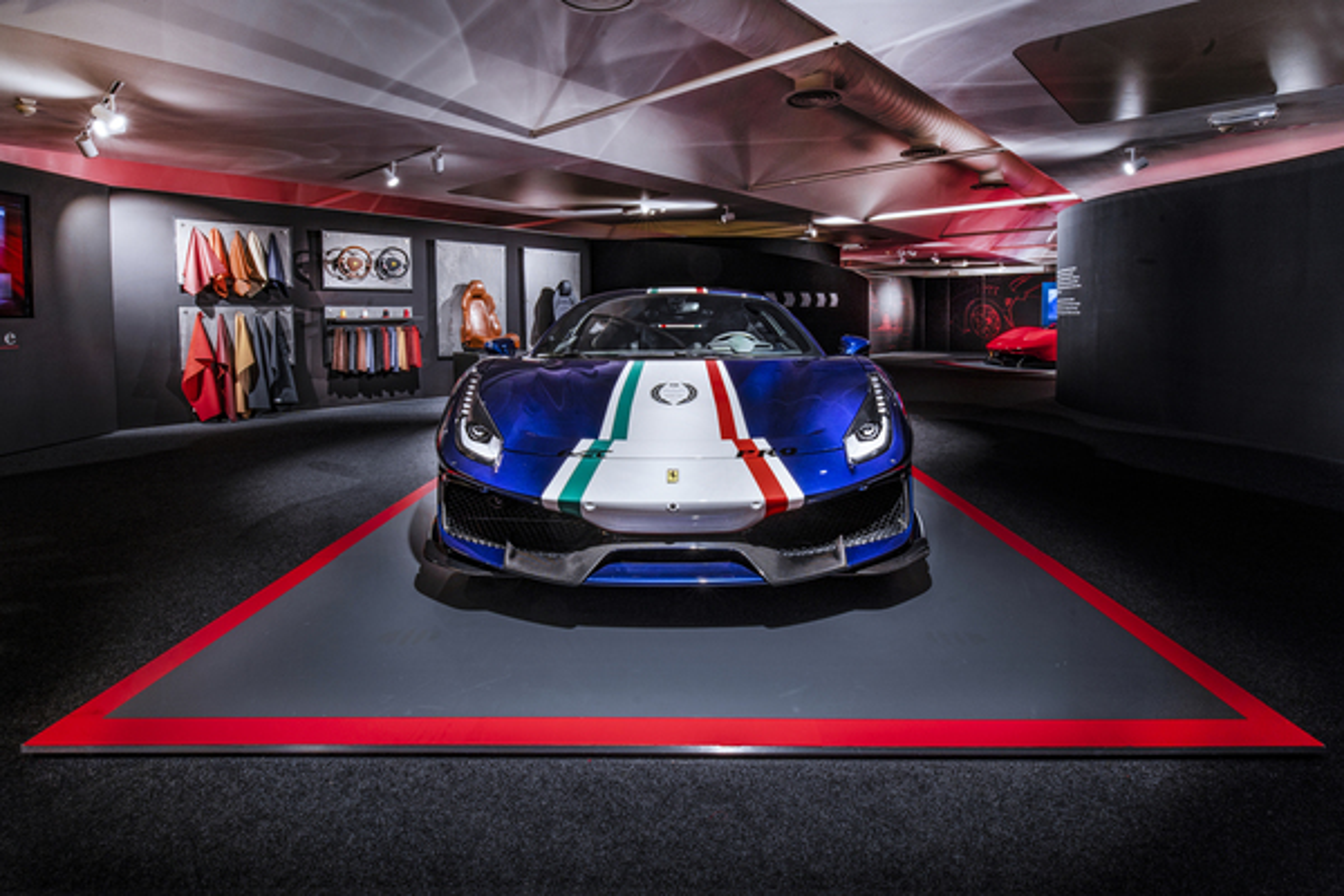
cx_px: 672
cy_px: 448
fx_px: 597
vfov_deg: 73.7
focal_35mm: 16
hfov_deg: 96.7
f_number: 16
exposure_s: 2
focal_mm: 16
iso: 100
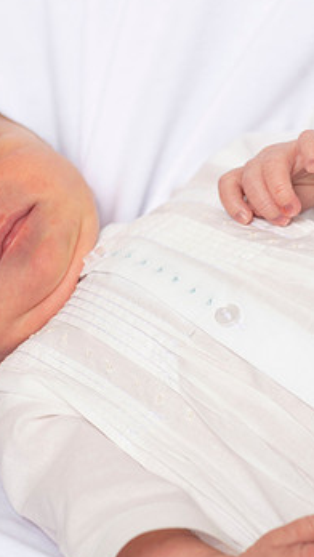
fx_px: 5161
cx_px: 19
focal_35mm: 349
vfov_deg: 6.2
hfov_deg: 3.5
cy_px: 272
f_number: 7.1
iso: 125
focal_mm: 200
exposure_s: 1/160
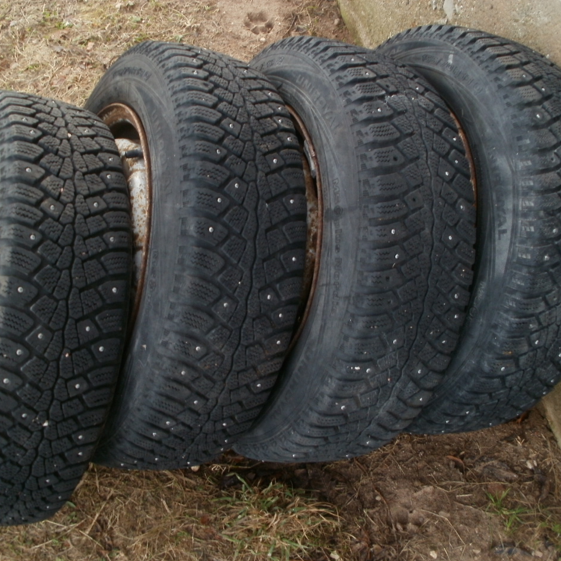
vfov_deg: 39.2
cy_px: 283
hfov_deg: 39.2
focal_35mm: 43
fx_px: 788
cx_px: 267
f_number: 3.5
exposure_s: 1/25
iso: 100
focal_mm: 6.3
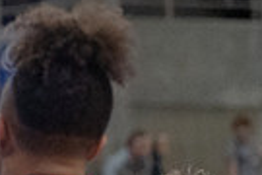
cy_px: 11
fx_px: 4796
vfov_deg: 2.1
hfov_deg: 3.1
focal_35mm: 659
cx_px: -256
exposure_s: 1/1000
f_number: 4
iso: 12800
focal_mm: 134
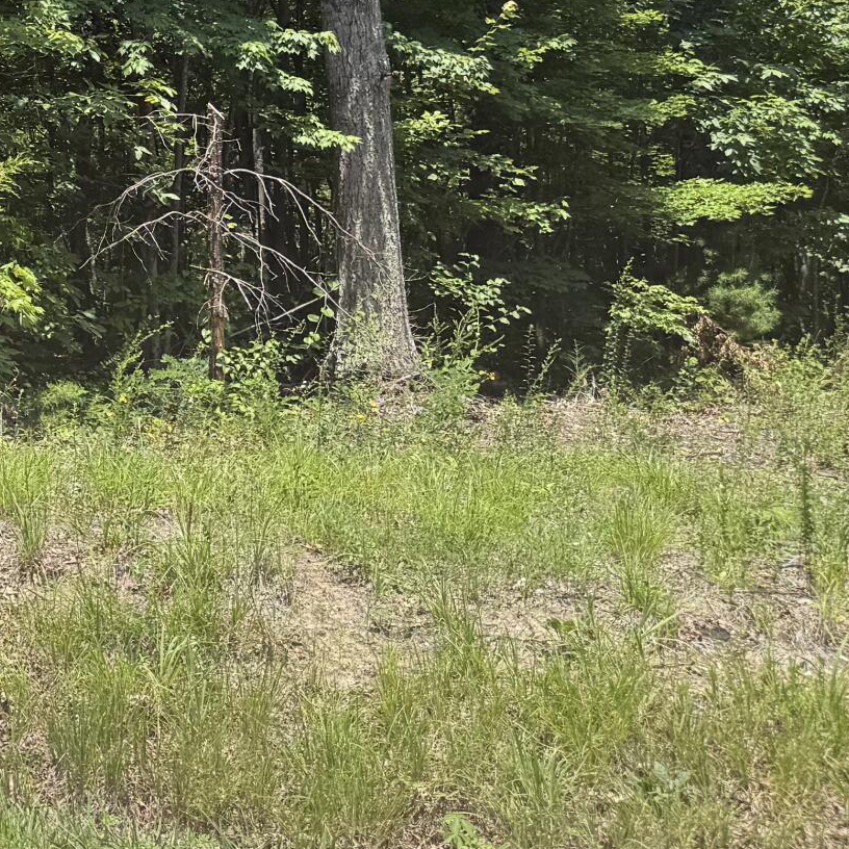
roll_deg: -1.6
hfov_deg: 18.2
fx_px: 2164
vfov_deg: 21.6
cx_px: -616
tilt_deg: +3.7
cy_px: 67
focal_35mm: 78
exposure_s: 1/1949
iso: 80
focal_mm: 6.76
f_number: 1.78
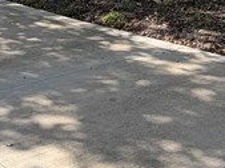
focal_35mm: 85
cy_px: -104
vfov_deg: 15.6
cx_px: 249
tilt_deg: -1.5
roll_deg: -1.8
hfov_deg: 21.8
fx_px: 551
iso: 40
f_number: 2.2
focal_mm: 2.22
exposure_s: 1/545
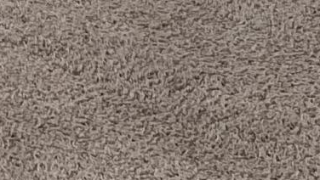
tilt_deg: -8.8
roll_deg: +0.3
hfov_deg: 8.9
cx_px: -333
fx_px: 1919
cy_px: -539
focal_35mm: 226
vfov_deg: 4.9
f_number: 1.5
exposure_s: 1/60
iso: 80
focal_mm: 5.7
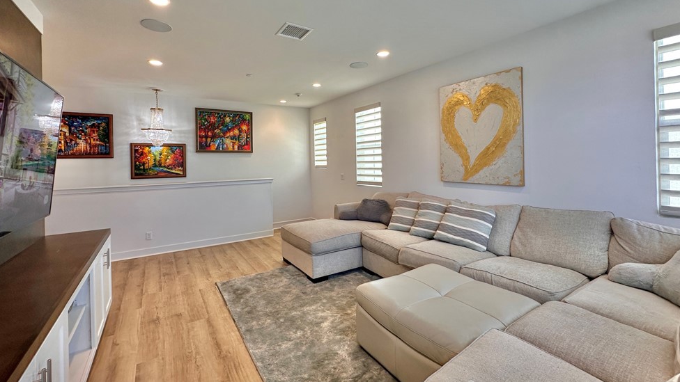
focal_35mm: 16
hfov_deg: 99.3
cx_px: 329
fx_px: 288
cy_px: 161
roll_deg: +1.1
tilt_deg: +0.0
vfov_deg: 66.7
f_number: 2.2
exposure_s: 1/120
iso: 100
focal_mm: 2.22
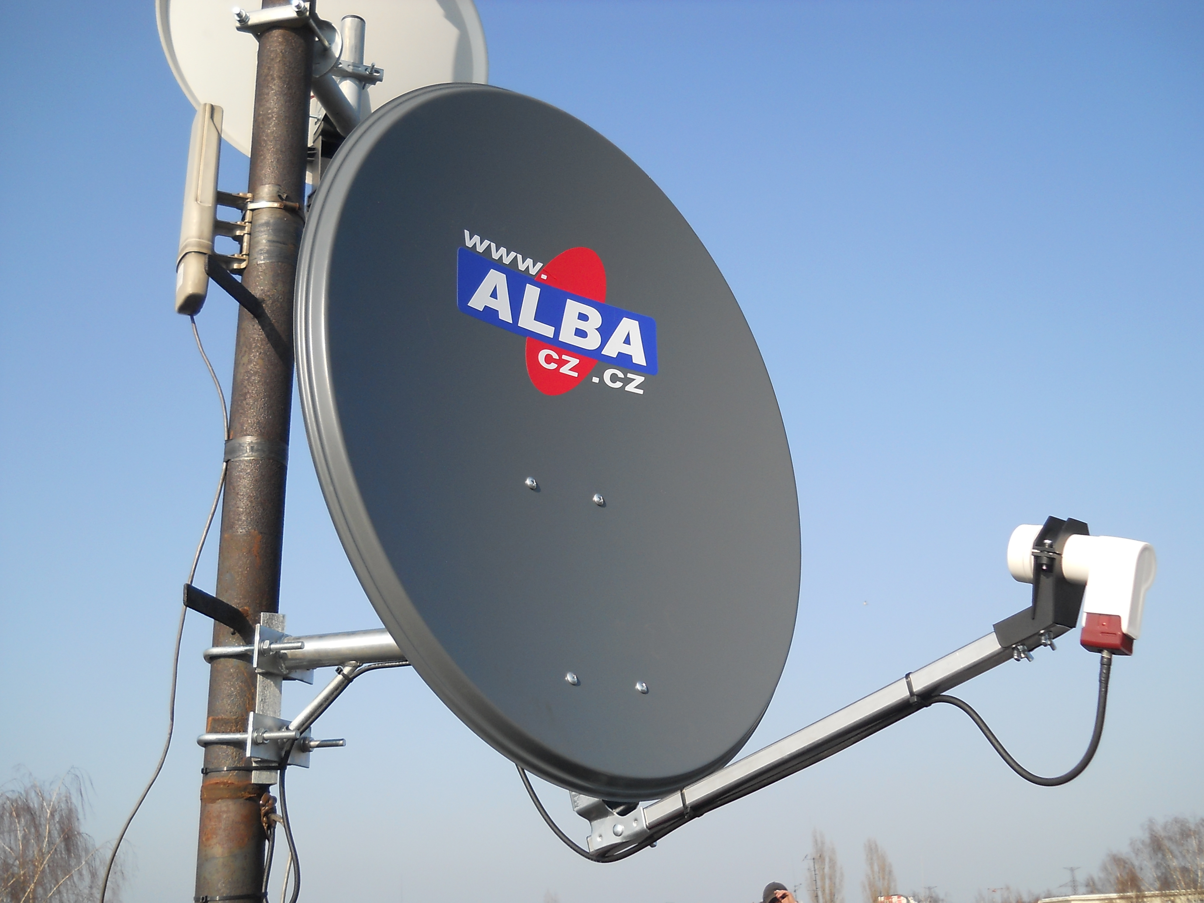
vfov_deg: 35.1
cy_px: 452
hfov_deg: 45.8
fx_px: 1426
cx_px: 602
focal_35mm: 41
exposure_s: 1/250
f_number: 5.5
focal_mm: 6.72
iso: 80
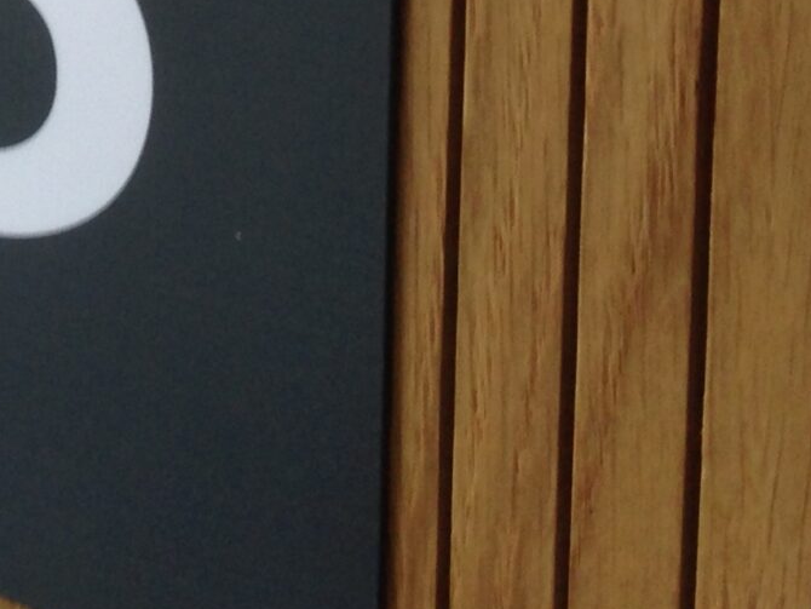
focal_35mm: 126
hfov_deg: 14.6
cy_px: -403
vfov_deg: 11.1
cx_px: -387
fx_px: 2953
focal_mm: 4.12
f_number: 2.4
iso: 64
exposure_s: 1/20
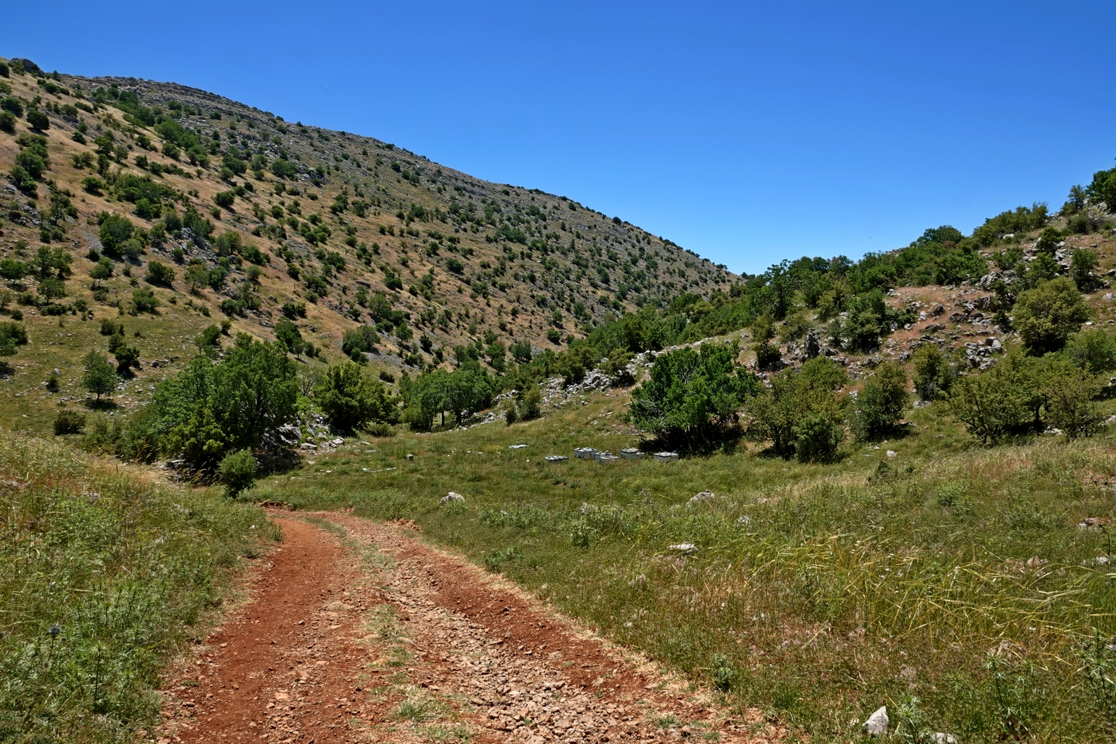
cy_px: 372
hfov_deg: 73.7
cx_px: 558
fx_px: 744
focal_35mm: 24
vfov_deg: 53.1
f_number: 11
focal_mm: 8.8
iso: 80
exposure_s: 1/80
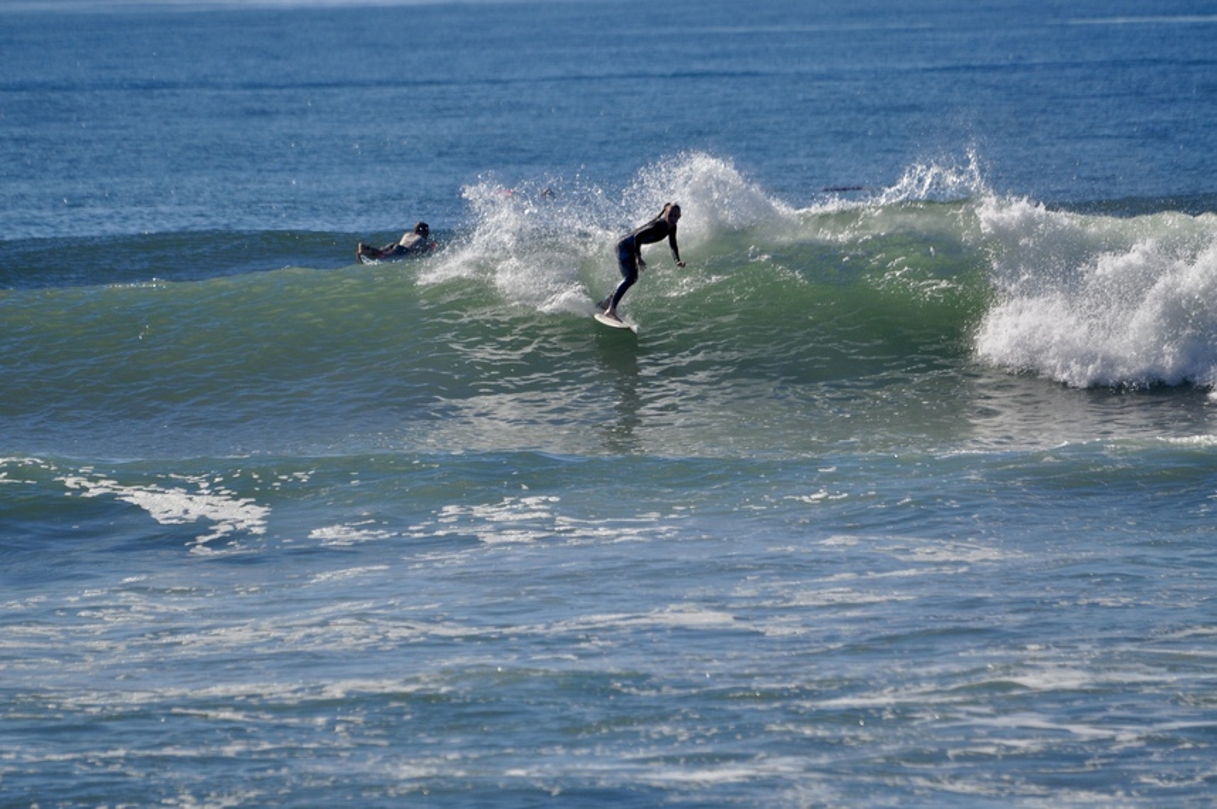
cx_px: 608
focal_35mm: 600
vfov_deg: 2.3
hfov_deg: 3.4
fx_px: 20260
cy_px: 404
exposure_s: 1/1600
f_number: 8
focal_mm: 400
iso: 200
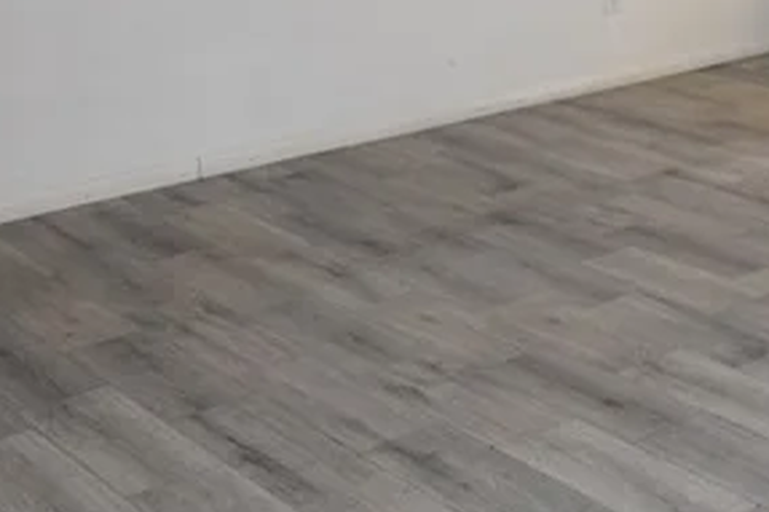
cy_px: -125
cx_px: 892
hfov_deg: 24.7
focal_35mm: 75
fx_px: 1601
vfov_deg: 17.2
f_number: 5.6
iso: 800
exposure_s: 1/125
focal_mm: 14
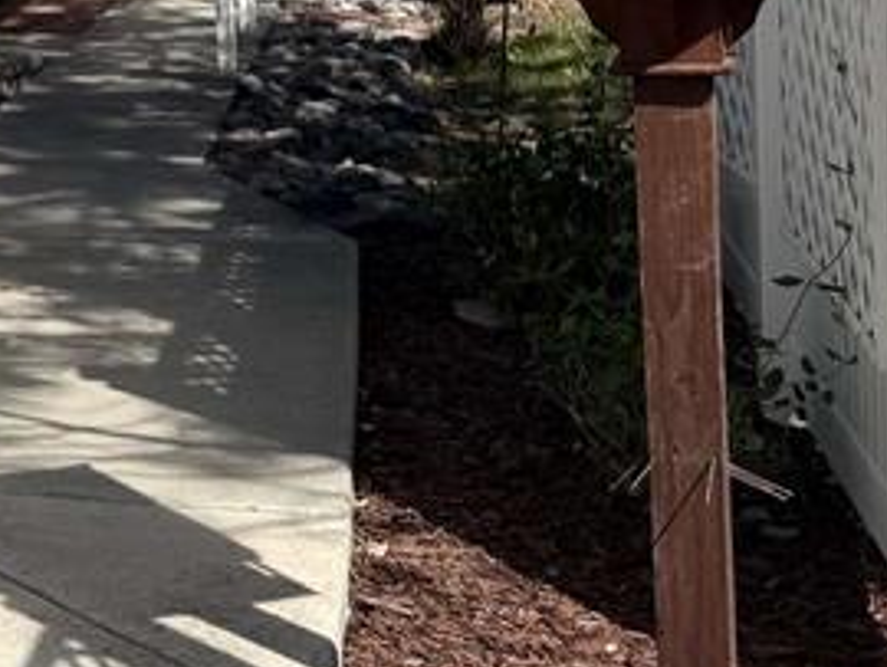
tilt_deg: -2.4
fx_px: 2334
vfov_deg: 16.0
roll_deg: +4.4
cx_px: -719
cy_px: 23
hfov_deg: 17.4
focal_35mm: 91
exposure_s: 1/7353
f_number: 1.78
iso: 80
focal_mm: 6.76
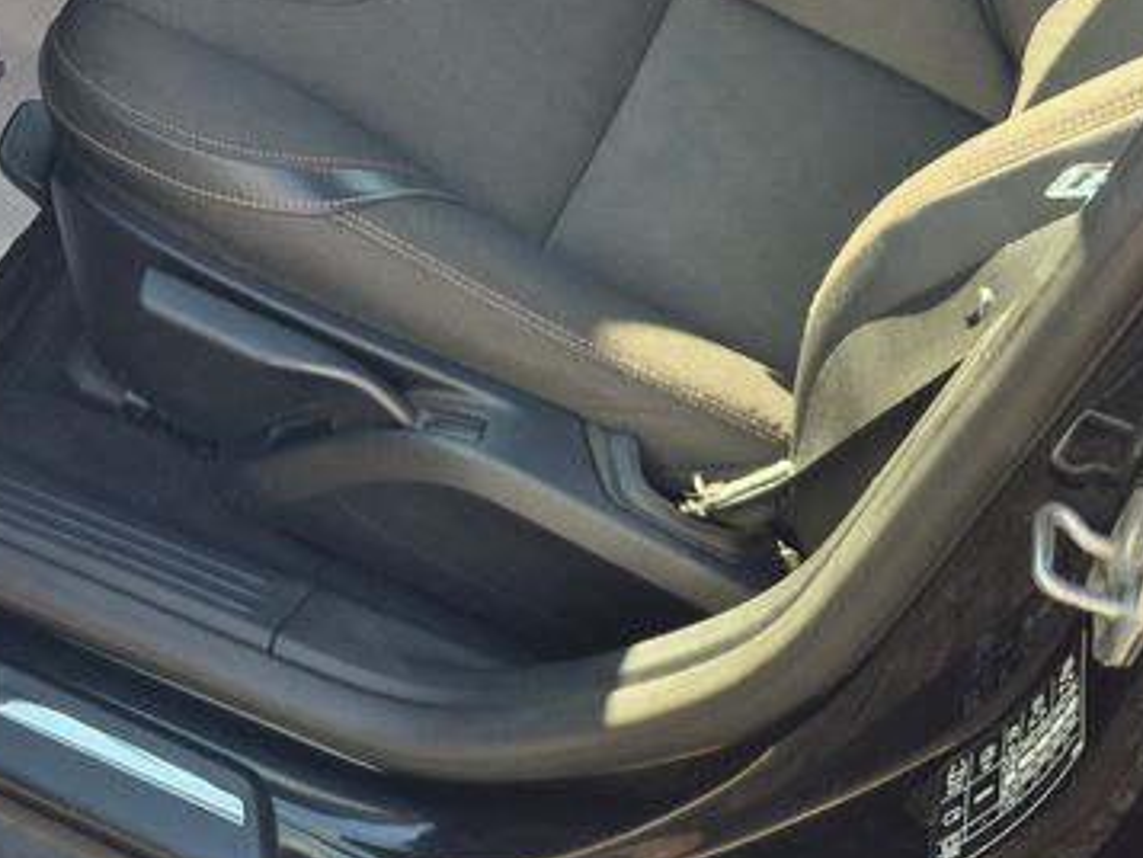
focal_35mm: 66
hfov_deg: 28.7
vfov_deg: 20.5
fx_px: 2180
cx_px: 208
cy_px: -227
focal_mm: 5.4
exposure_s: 1/180
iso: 25
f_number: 1.8
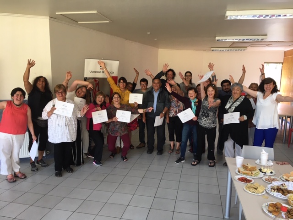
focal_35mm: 29
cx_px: 146
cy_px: 110
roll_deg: -1.7
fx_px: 245
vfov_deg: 48.2
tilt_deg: -8.8
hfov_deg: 61.7
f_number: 2.2
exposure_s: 1/33
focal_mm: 4.15
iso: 25
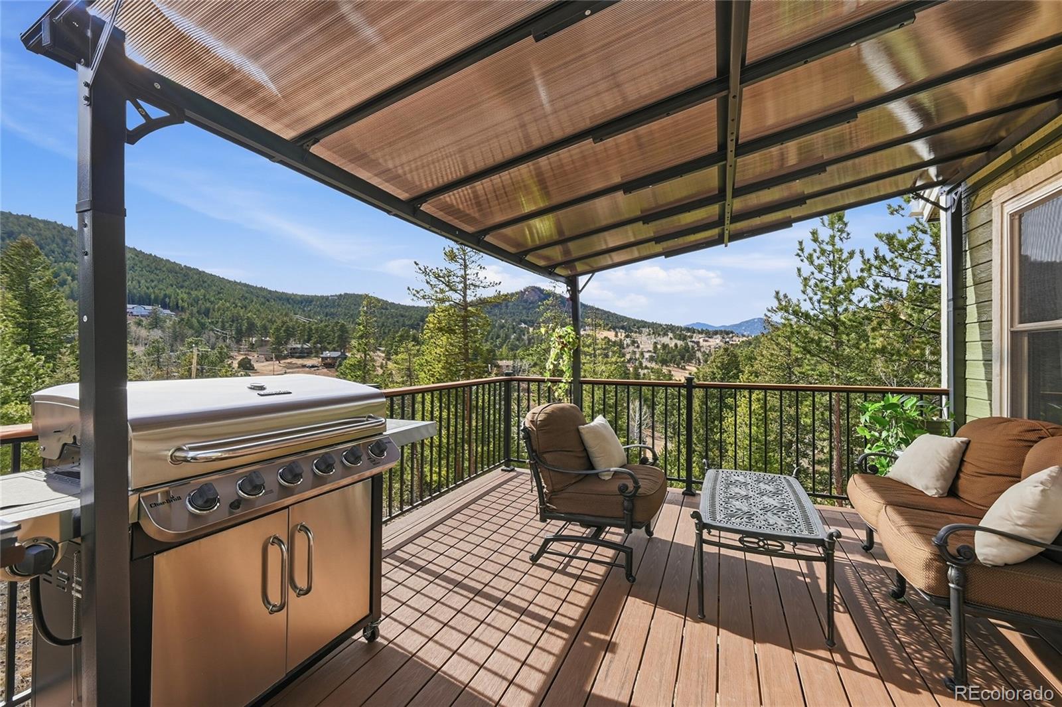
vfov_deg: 81.1
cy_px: 354
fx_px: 413
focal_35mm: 14
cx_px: 531
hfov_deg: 104.3
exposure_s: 1/2000
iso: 400
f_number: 8
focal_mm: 14
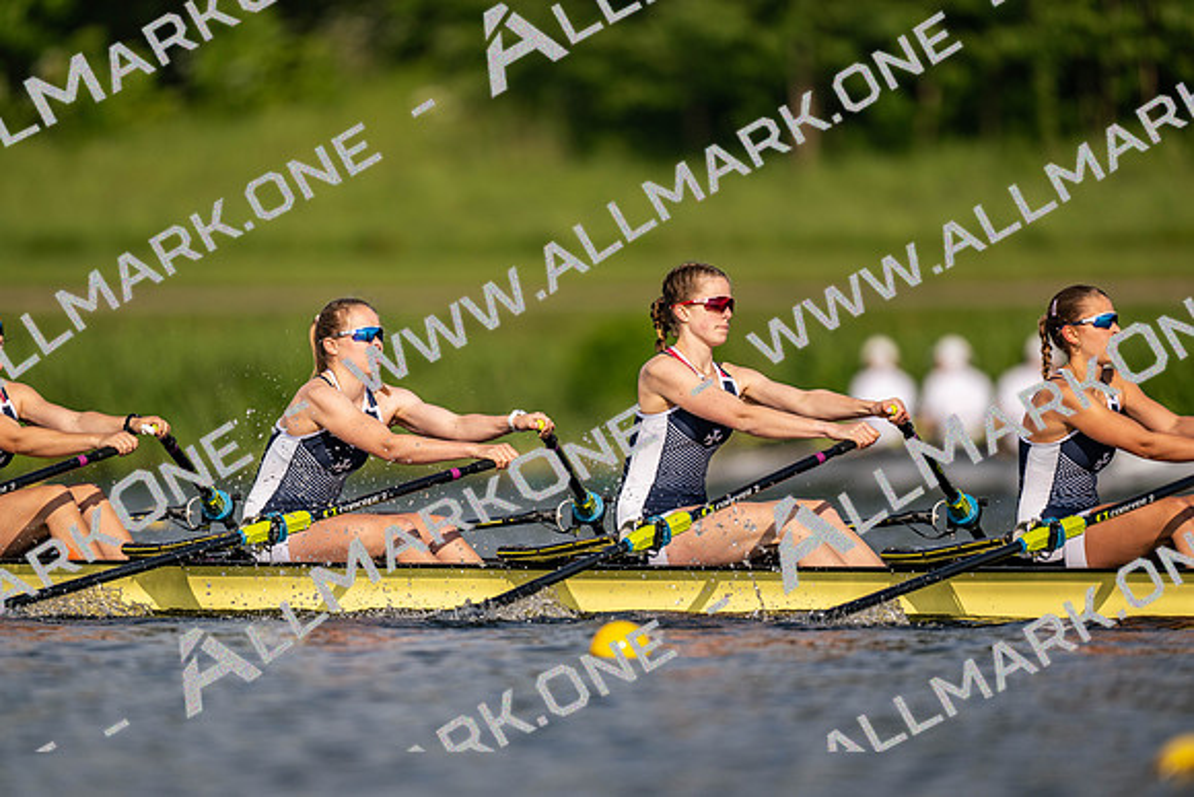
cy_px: 398
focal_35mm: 600
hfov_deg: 3.4
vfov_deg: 2.3
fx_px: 19904
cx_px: 597
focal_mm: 600
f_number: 4
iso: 200
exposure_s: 1/2500
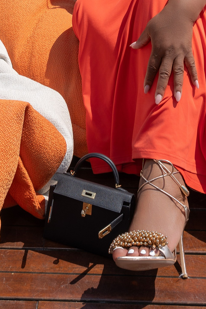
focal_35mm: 79
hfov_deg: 16.8
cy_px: -76
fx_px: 678
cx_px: 214
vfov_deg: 23.2
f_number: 10
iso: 100
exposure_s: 1/250
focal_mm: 28
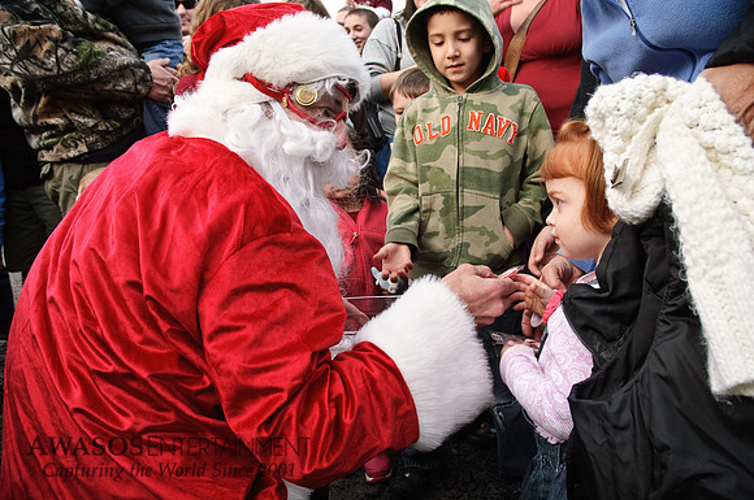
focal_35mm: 27
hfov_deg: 67.5
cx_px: 377
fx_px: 565
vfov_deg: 47.8
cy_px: 250
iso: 200
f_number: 5
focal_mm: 18
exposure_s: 1/180
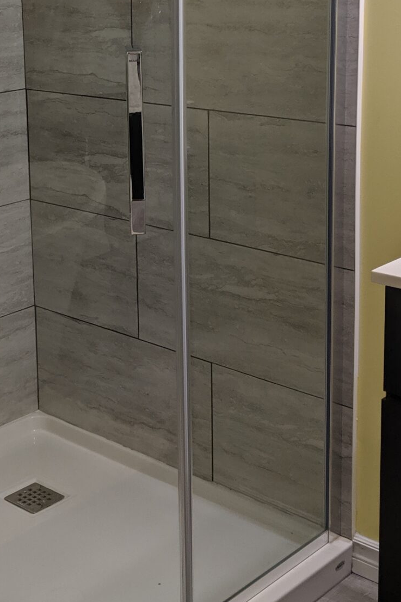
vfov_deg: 30.3
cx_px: 46
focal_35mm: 65
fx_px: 1086
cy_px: 134
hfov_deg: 20.5
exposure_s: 1/125
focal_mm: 4.44
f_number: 1.8
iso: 101
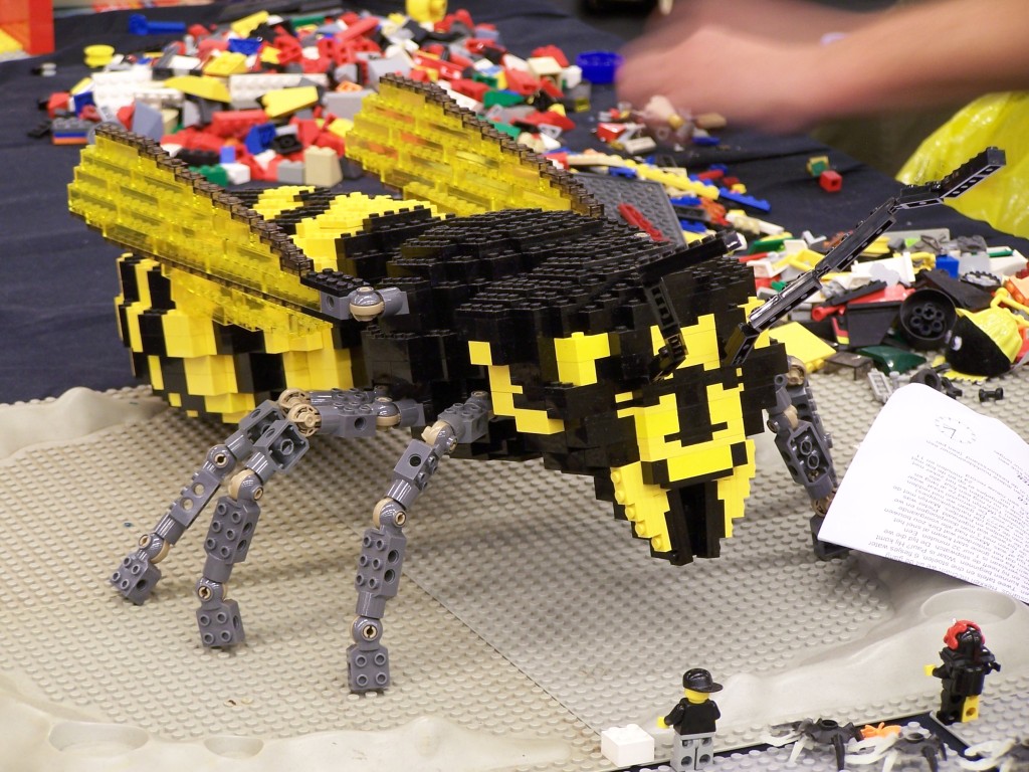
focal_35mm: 139
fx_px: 4132
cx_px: 514
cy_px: 386
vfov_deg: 10.7
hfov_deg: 14.2
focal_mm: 23.1
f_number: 3.2
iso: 80
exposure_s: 1/2
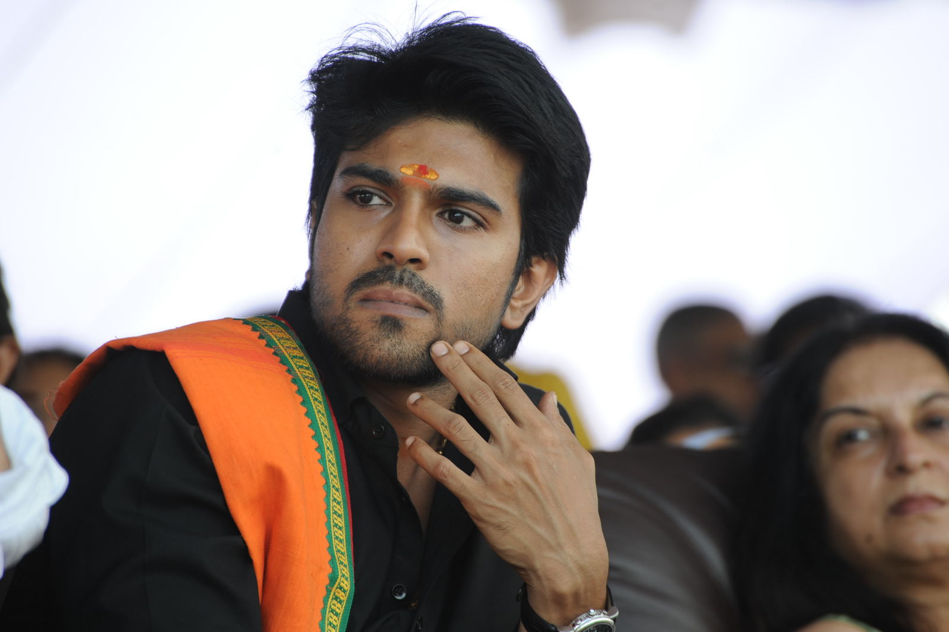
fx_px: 7904
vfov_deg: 4.6
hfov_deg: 6.9
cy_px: 316
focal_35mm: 300
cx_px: 474
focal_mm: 300
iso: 400
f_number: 6.3
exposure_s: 1/125
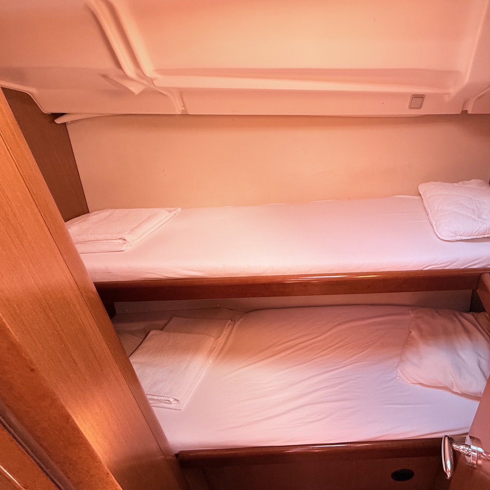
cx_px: 321
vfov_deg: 84.0
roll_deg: +2.3
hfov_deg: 81.5
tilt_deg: -26.1
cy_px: 246
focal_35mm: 17
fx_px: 272
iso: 250
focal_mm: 2.22
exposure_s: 1/99
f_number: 2.2
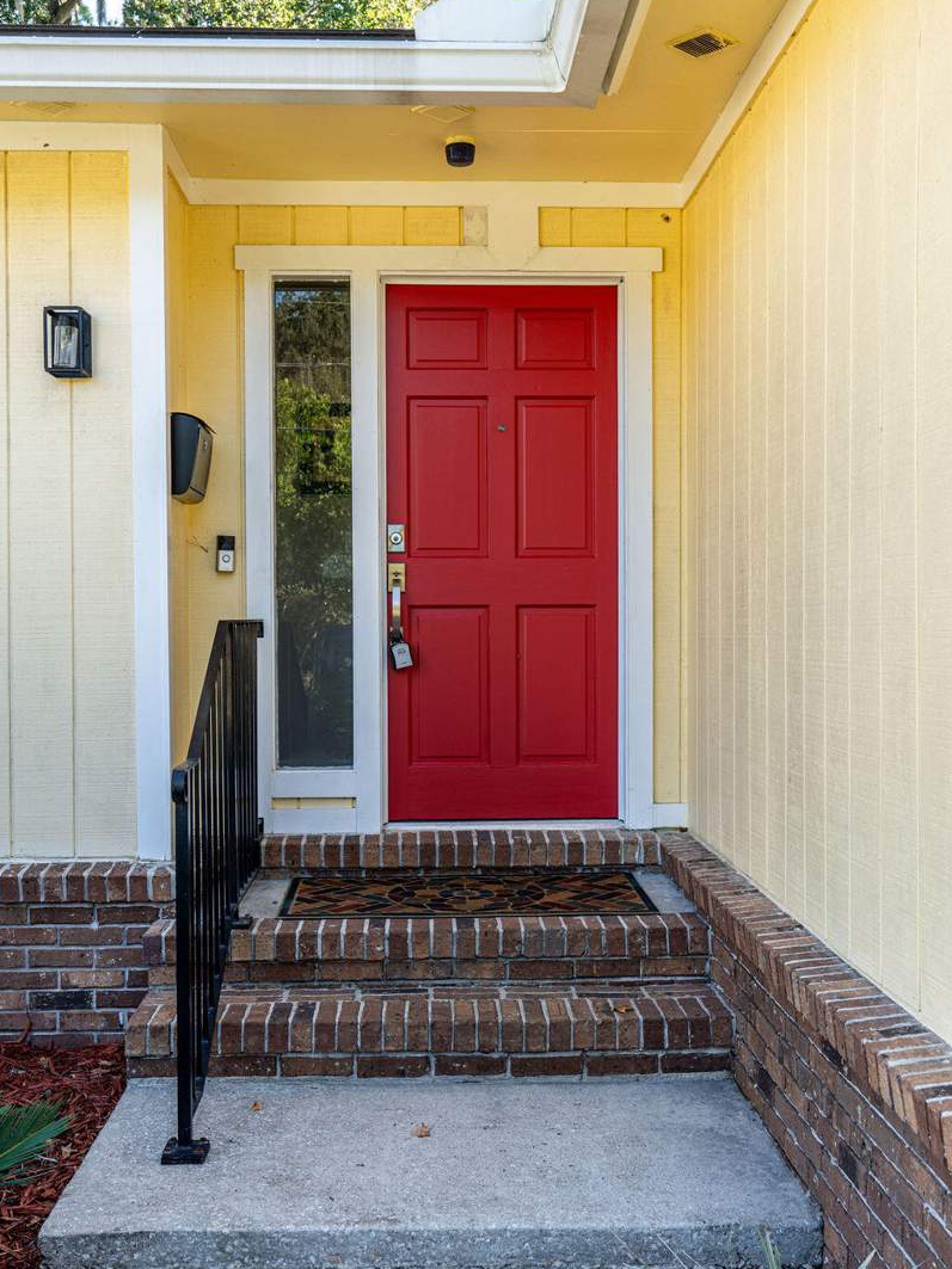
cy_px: 651
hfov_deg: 37.7
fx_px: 1394
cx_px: 475
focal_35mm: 38
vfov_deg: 49.0
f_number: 7.1
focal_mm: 35
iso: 100
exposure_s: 1/40
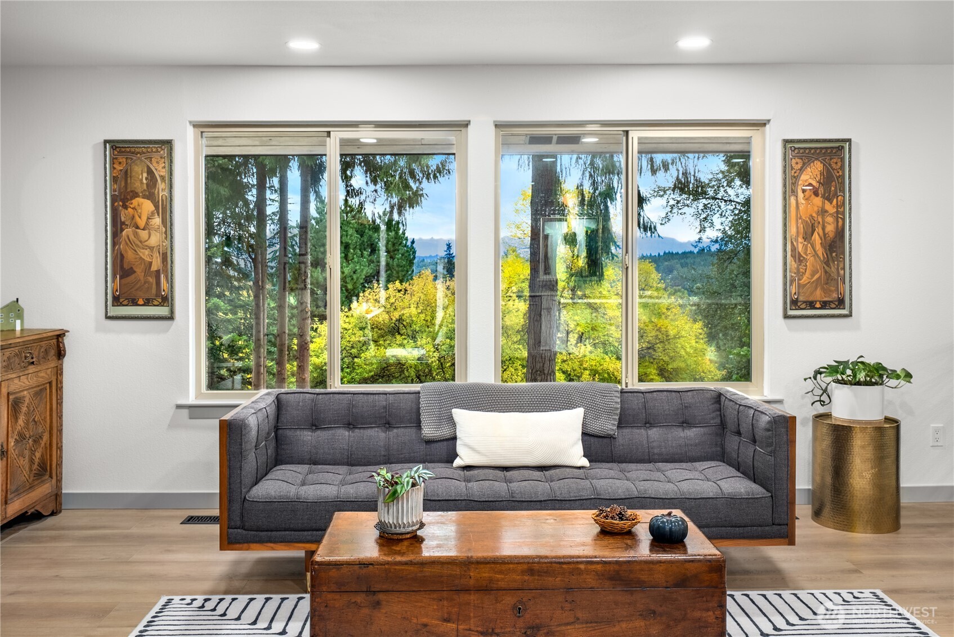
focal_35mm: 32
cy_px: 318
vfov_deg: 41.2
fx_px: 848
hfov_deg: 58.7
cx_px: 477
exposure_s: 1/2
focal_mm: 32
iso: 400
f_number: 7.1
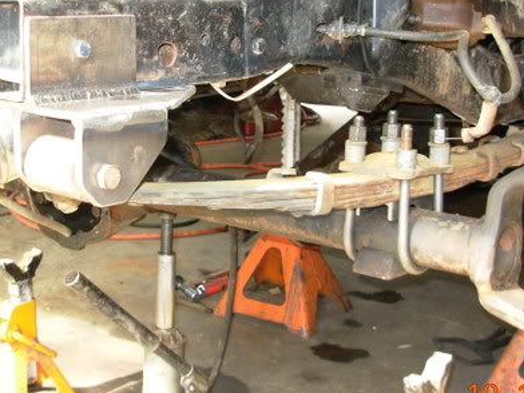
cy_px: 142
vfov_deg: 23.6
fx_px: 939
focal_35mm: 62
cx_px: 225
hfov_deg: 31.2
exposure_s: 1/45.3
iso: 71
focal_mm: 6.3
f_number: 2.9
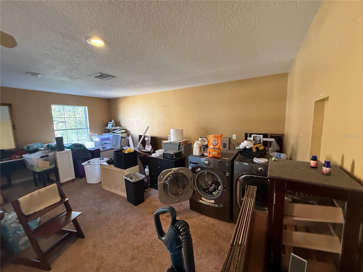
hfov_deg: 102.1
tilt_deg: -4.8
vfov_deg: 85.7
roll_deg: -0.1
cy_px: 136
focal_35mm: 14
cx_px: 182
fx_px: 147
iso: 500
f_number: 2.2
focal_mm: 2.22
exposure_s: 1/120
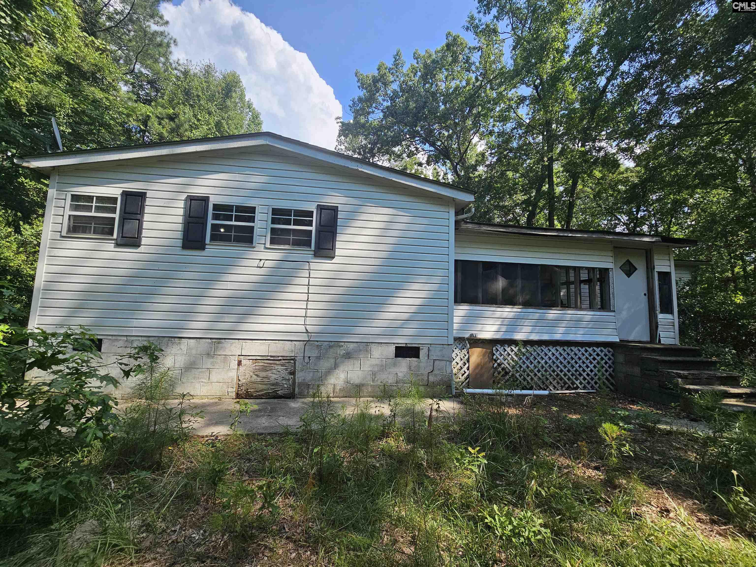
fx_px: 284
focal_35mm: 13
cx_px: 378
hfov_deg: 106.2
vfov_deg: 89.9
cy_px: 284
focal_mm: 2.2
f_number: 2.2
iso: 50
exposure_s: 1/963
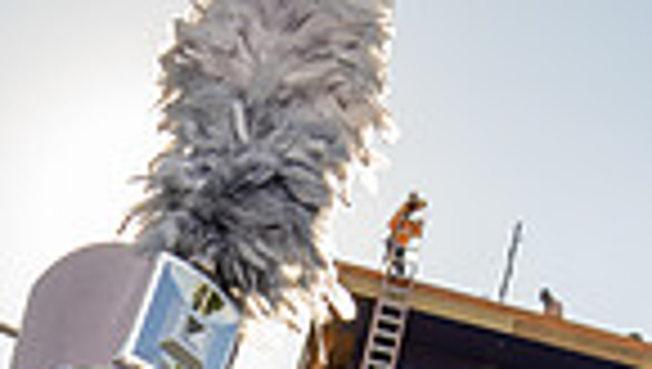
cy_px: 904
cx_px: 63
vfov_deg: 12.2
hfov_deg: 26.2
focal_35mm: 78
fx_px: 1350
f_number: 8
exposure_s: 1/250
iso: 100
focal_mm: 24
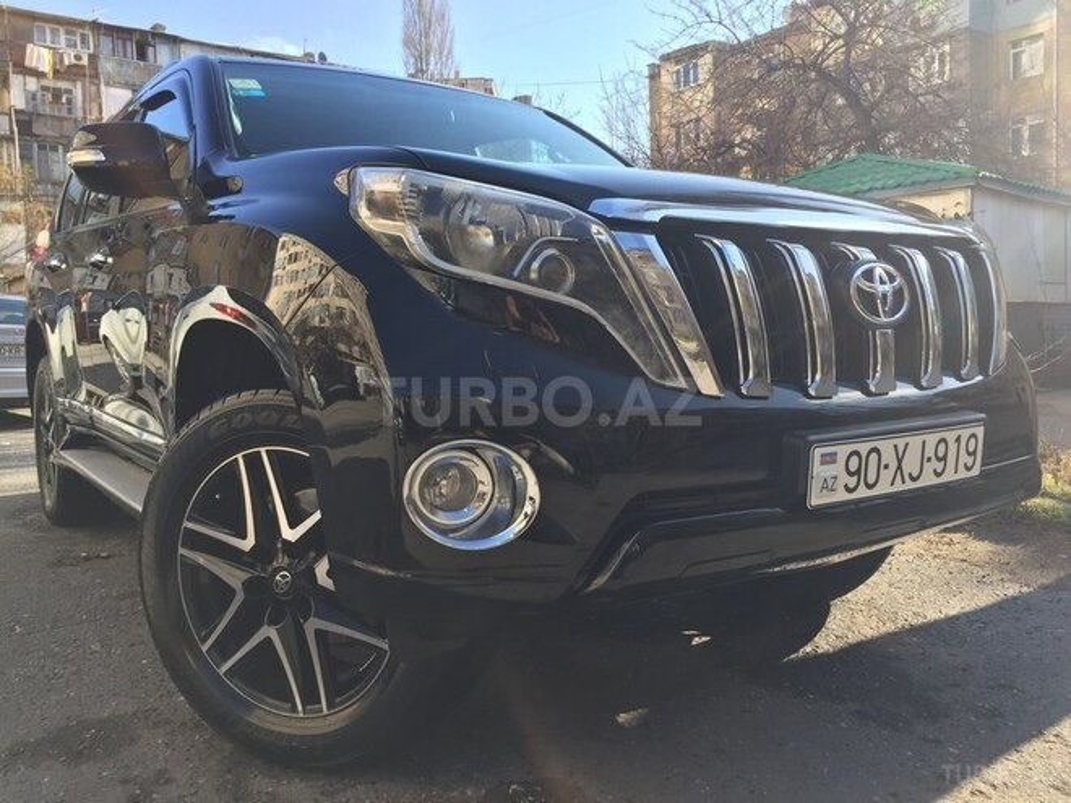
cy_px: 402
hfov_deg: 61.7
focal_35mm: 29
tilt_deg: -3.1
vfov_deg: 48.2
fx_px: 897
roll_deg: +1.6
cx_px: 536
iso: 32
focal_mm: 4.15
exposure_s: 1/719
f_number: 2.2
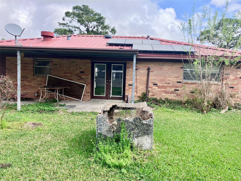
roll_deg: -1.1
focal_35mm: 28
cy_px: 90
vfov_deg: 49.7
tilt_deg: -4.7
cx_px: 120
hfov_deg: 63.4
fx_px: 195
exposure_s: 1/1104
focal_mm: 3.99
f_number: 1.8
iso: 32
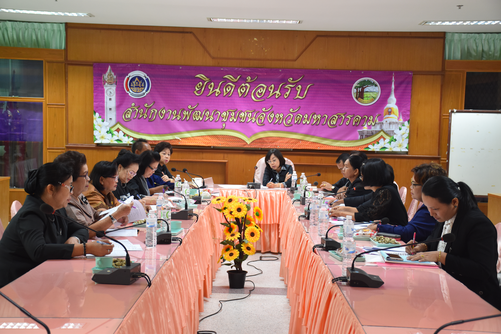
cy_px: 167
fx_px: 731
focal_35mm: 52
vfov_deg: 25.8
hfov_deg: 37.9
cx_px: 250
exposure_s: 1/60
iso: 1000
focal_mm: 35
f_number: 4.2
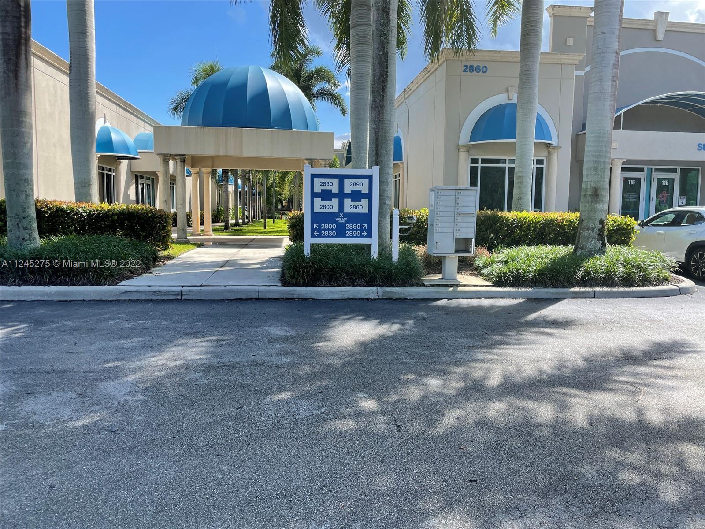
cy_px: 264
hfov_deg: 67.3
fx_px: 530
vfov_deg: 53.1
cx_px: 352
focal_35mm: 26
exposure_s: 1/1159
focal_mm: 4.2
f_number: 1.6
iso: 32
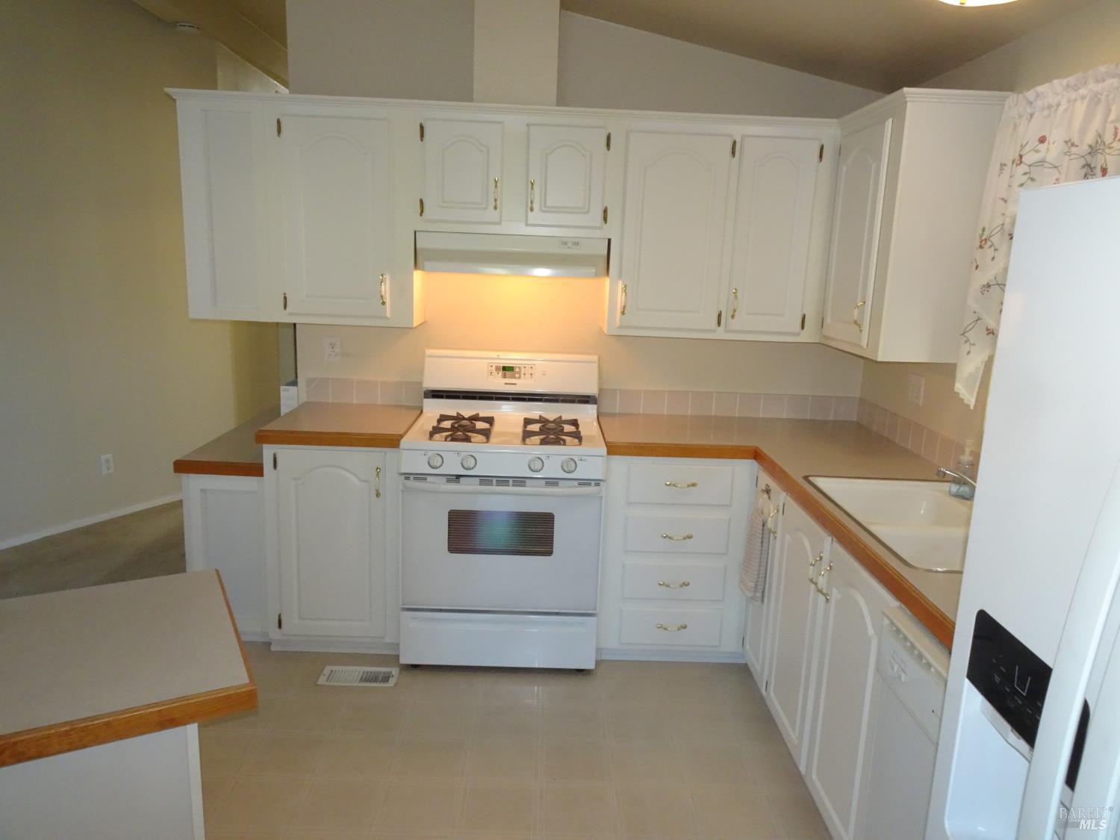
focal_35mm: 24
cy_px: 420
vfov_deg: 56.8
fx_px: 777
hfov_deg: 71.6
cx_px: 560
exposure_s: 1/30
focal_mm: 4.1
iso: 500
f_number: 3.5
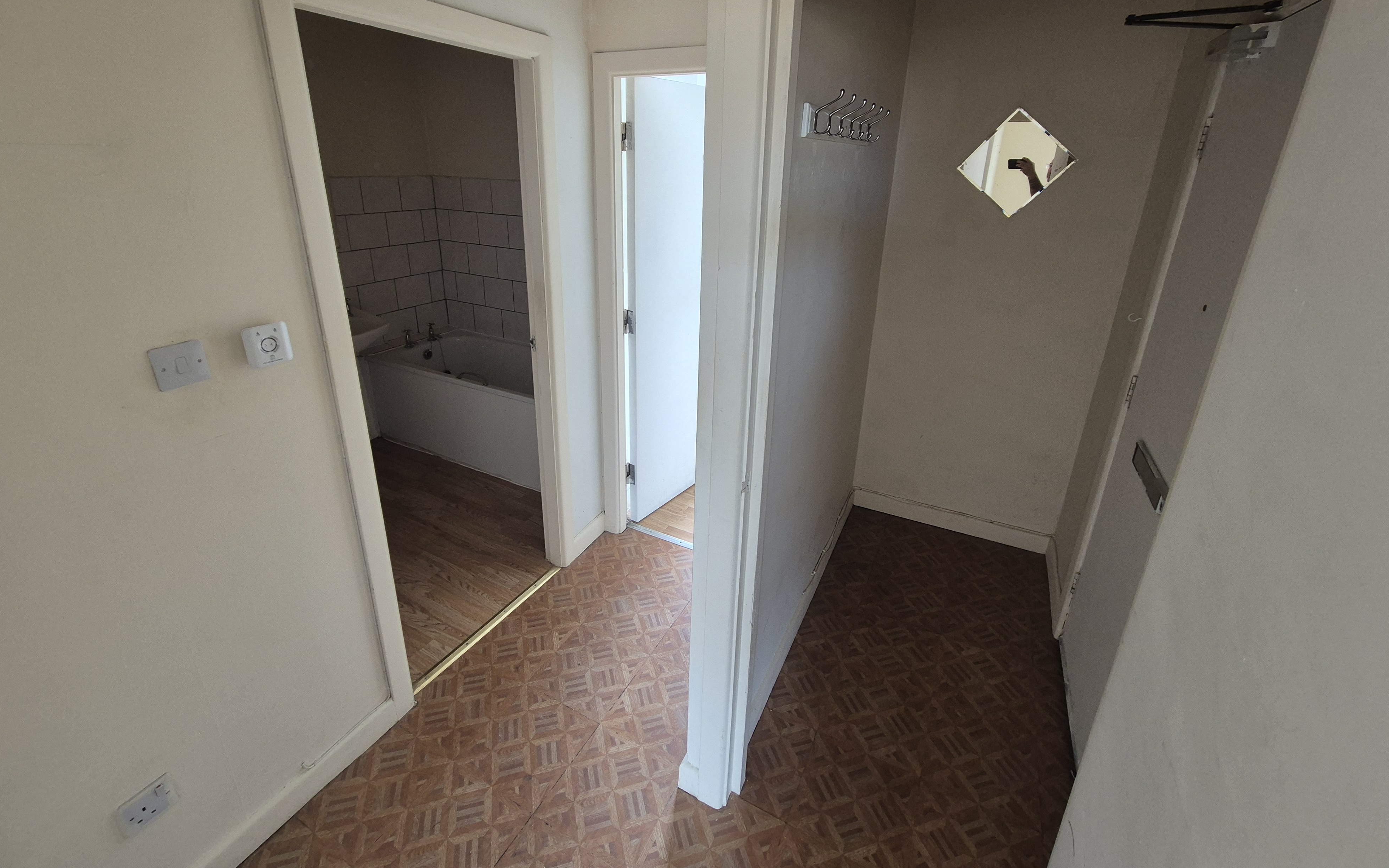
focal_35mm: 14
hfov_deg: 105.3
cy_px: 351
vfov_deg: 77.8
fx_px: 530
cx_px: 685
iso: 160
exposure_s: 1/50
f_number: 2.2
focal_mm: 2.2
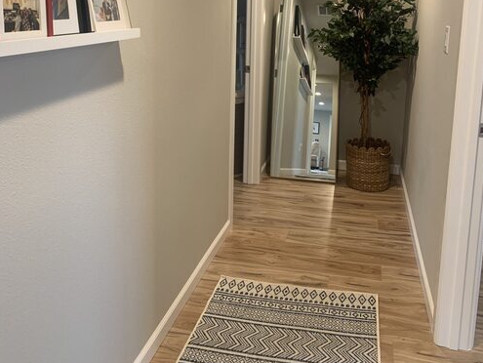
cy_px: 79
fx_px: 489
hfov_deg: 52.6
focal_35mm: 35
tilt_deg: -7.6
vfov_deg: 39.3
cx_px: 242
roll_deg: -0.3
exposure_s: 1/60
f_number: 1.8
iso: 160
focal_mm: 4.25
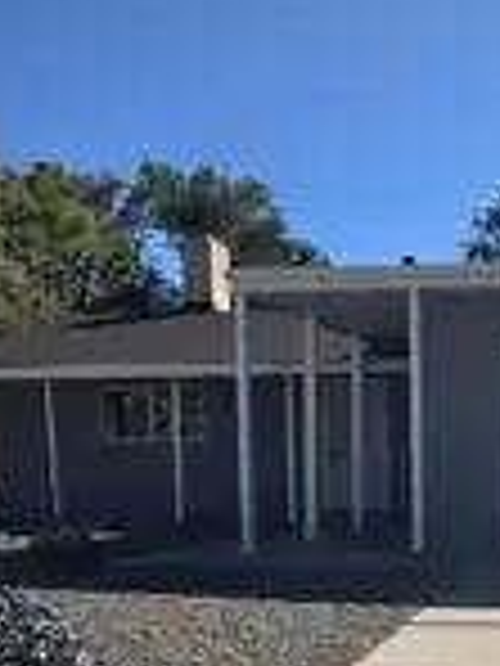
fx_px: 1194
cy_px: 576
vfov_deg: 30.1
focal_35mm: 62
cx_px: 482
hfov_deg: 22.8
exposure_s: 1/2921
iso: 32
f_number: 1.8
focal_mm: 5.4
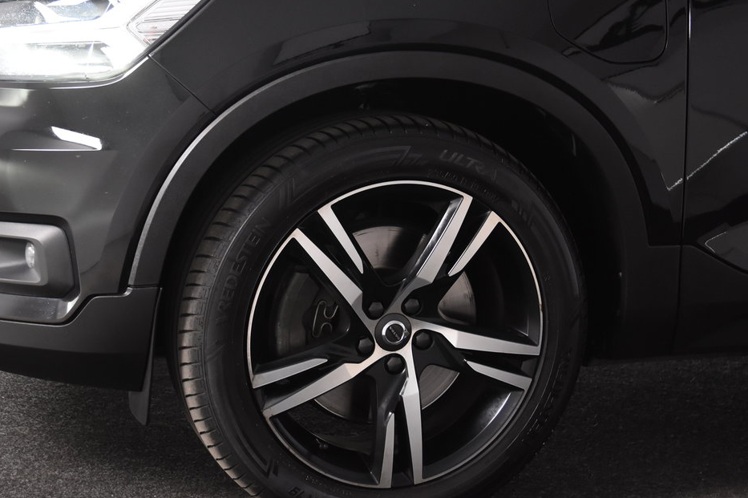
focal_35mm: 70
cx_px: 273
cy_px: 186
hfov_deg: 28.7
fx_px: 1454
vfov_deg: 19.4
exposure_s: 1/80
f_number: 4.5
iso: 1600
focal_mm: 34
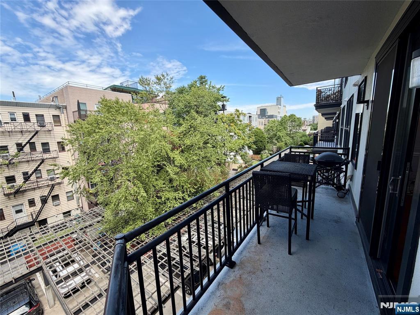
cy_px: 158
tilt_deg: -9.4
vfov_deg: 85.7
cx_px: 210
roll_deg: +1.9
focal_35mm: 14
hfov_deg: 102.1
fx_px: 170
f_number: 2.2
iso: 40
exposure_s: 1/590
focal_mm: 2.22
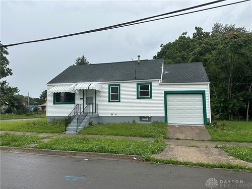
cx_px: 126
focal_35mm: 24
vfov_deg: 56.8
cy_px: 94
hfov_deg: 71.6
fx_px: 175
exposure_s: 1/3155
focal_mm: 6.86
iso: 80
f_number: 1.78
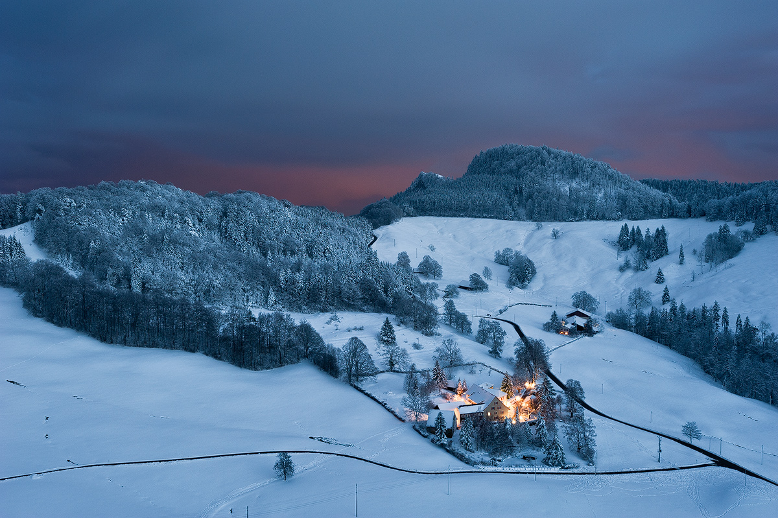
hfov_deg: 54.5
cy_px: 259
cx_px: 389
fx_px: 756
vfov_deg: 37.8
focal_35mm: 35
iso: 200
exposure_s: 20
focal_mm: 35
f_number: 8
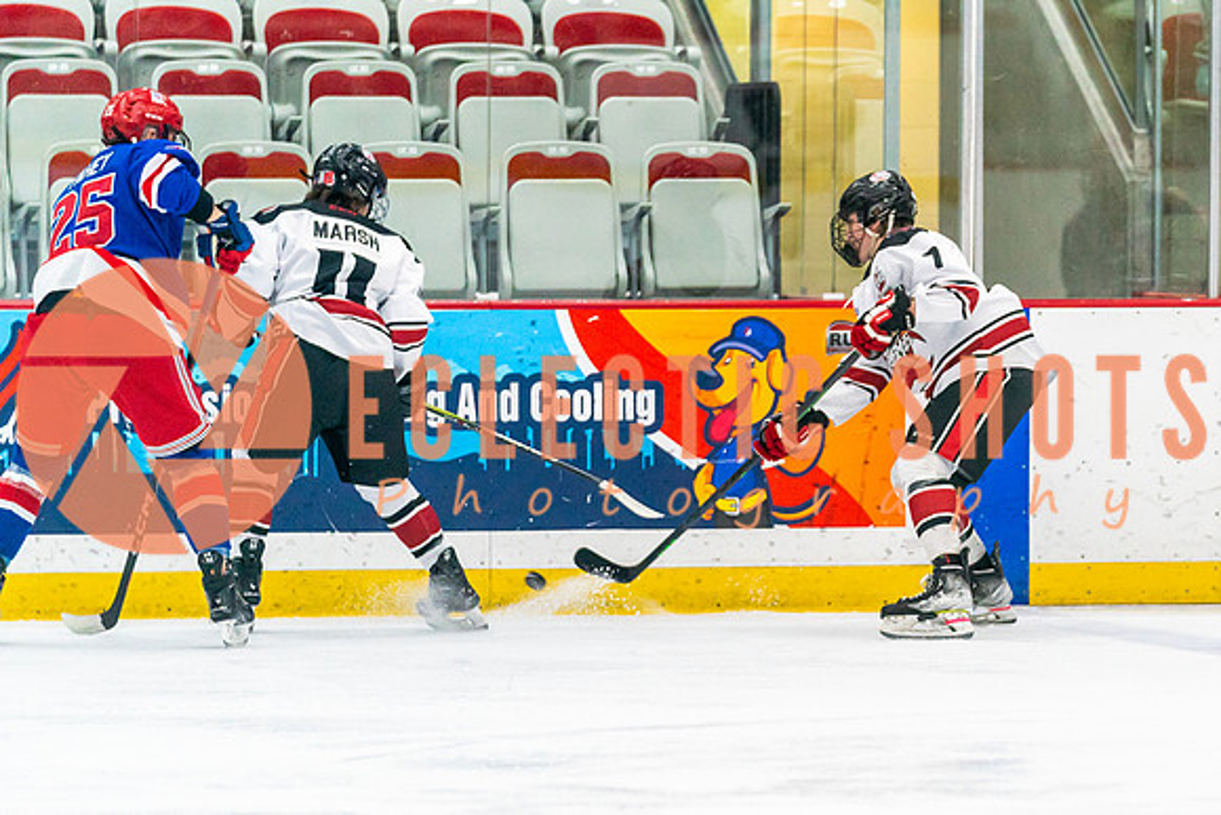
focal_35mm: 264
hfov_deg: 7.8
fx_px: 8967
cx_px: 881
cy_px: 443
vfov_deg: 5.2
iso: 3200
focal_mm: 181
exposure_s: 1/1000
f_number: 2.8
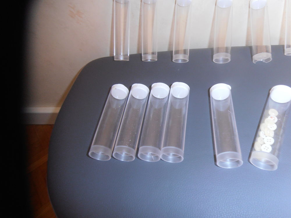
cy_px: 109
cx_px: 146
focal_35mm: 24
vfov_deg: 56.8
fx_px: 202
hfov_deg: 71.6
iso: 125
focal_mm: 4.2
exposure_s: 1/30
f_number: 3
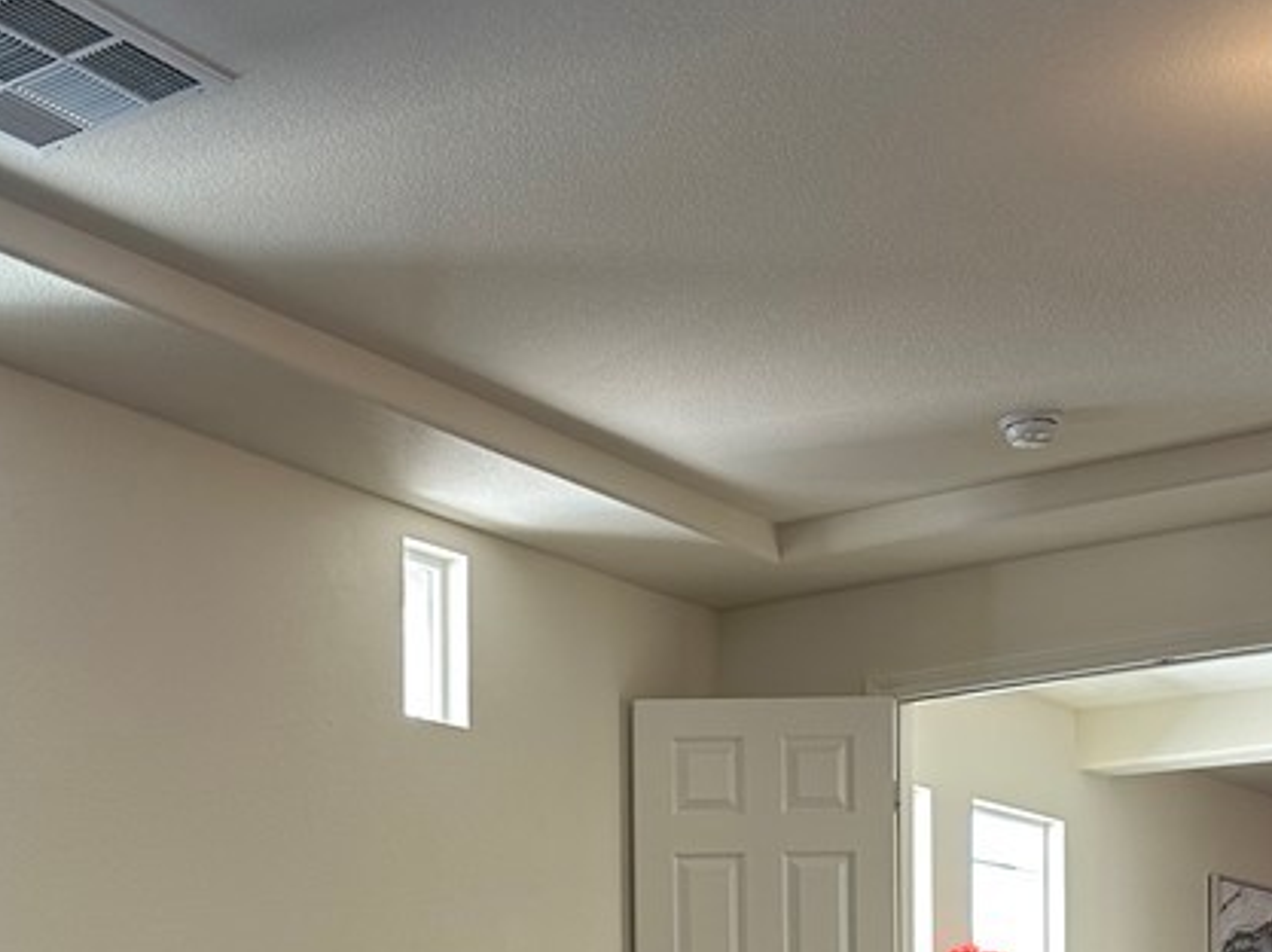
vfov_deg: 23.0
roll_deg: +0.8
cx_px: 381
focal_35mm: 59
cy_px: 1108
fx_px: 2166
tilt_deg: -0.5
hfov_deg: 32.3
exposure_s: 1/120
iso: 200
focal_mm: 6.86
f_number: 1.78
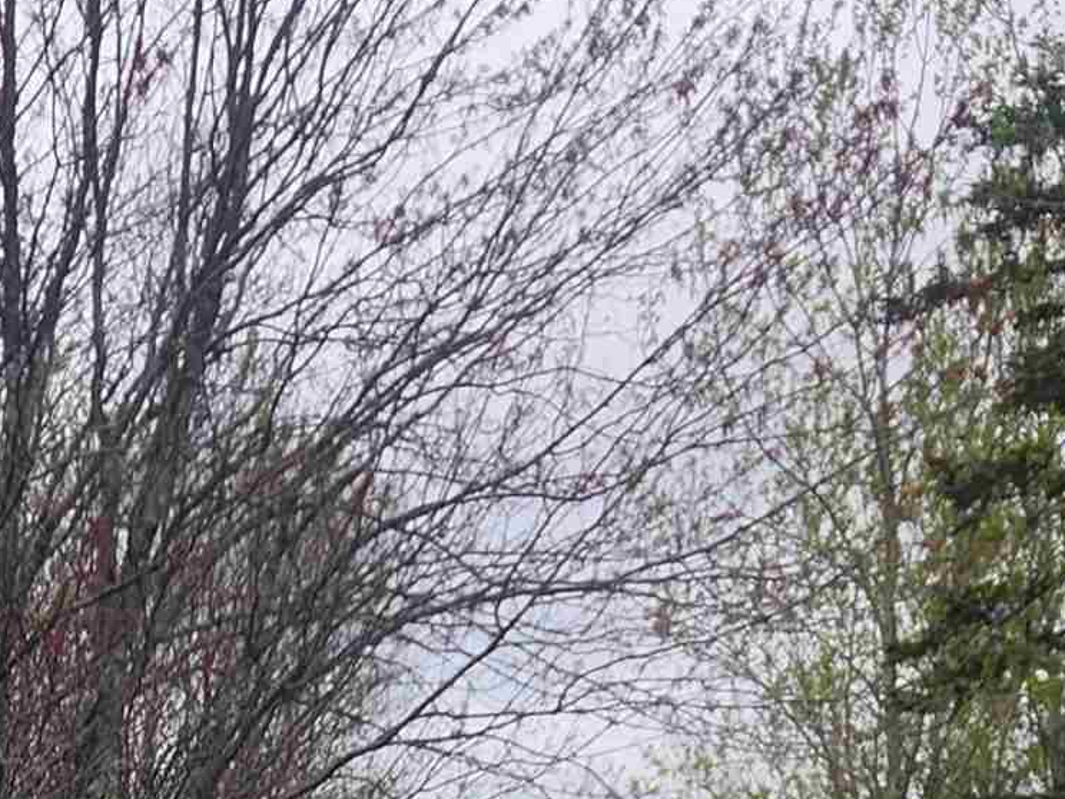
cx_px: 99
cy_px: 1204
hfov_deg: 20.2
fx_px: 2923
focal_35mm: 95
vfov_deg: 14.5
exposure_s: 1/180
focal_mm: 5.4
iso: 25
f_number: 1.8
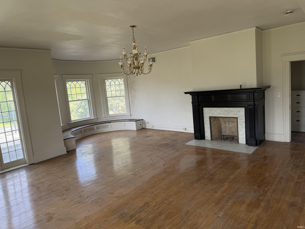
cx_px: 152
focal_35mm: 24
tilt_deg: -10.0
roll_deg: +4.4
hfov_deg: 71.6
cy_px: 114
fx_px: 211
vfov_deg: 56.8
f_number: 1.78
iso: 80
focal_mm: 6.76
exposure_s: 1/190
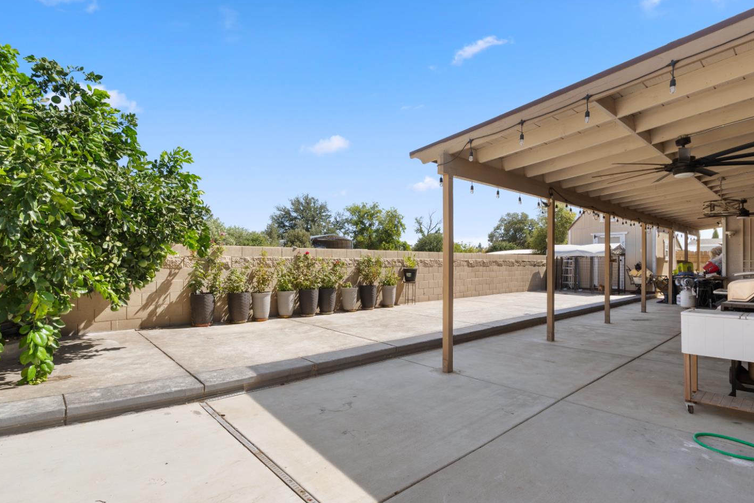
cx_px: 387
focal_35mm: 18
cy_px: 245
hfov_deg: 91.5
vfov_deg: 68.8
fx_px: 367
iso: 100
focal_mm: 11
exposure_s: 1/60
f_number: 7.1
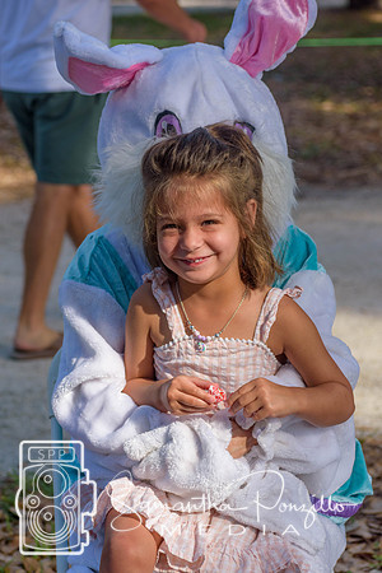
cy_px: 286
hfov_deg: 10.6
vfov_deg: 15.9
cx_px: 191
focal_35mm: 129
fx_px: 2053
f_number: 5.6
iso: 200
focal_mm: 86
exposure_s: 1/500
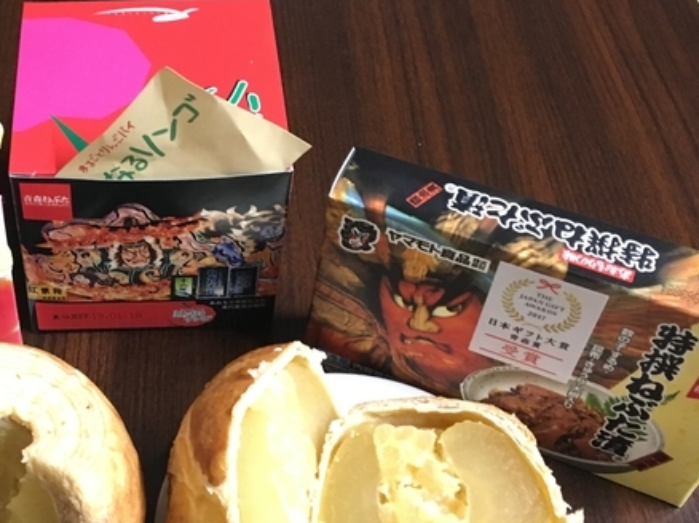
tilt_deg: -51.0
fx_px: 1070
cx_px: 128
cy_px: 305
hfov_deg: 34.9
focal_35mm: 53
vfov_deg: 27.5
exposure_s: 1/15
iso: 400
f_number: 2.2
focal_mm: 4.15
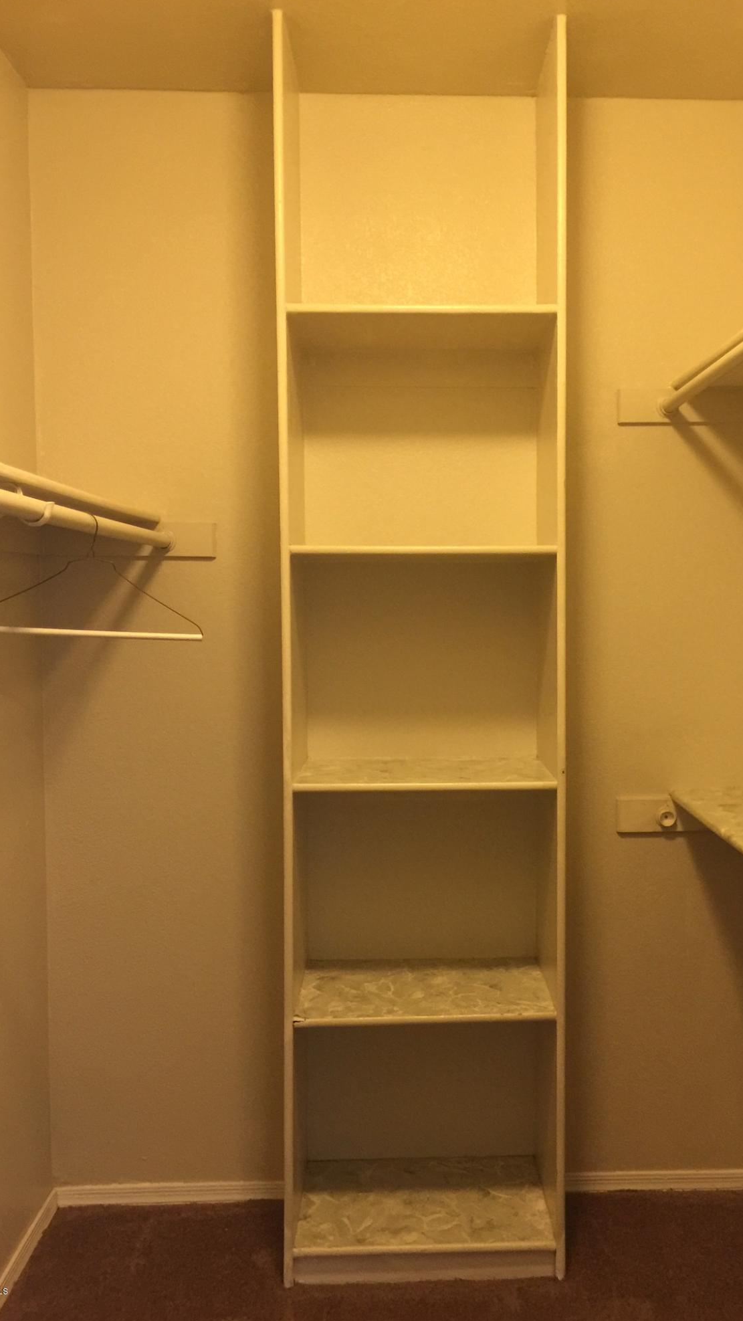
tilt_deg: -2.7
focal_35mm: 32
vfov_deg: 61.0
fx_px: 1121
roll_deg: -0.3
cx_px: 446
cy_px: 665
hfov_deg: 36.5
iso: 125
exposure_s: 1/10
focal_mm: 4.15
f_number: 2.2
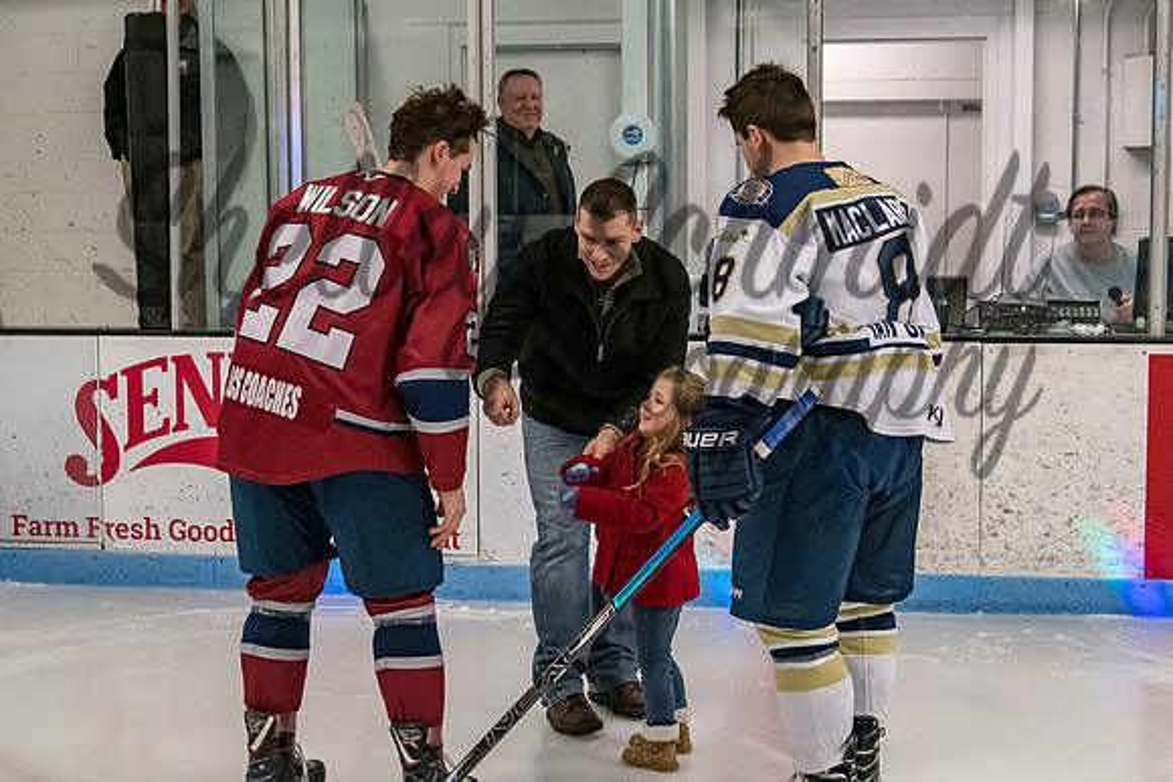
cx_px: 593
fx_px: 1889
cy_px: 379
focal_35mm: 58
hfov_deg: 34.5
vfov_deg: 23.4
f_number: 4.5
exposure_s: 1/250
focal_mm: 36
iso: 3200
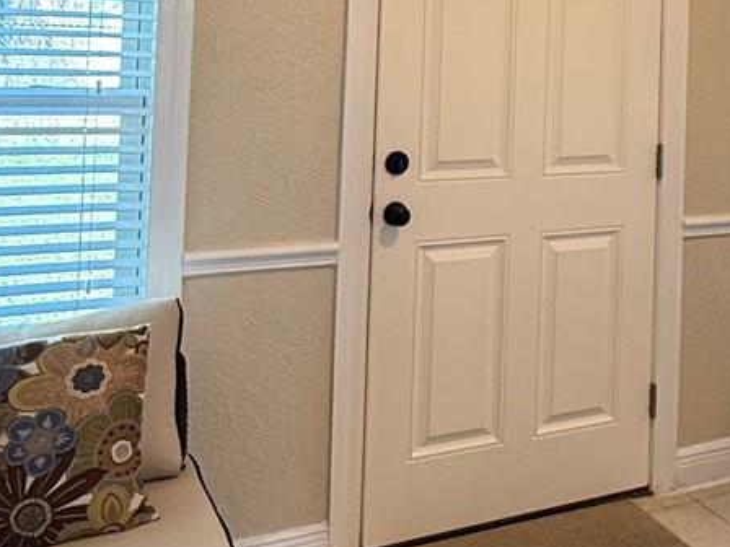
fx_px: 1054
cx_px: 608
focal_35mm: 50
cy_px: 11
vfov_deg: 27.6
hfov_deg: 36.6
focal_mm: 2.22
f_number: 2.2
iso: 400
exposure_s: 1/60
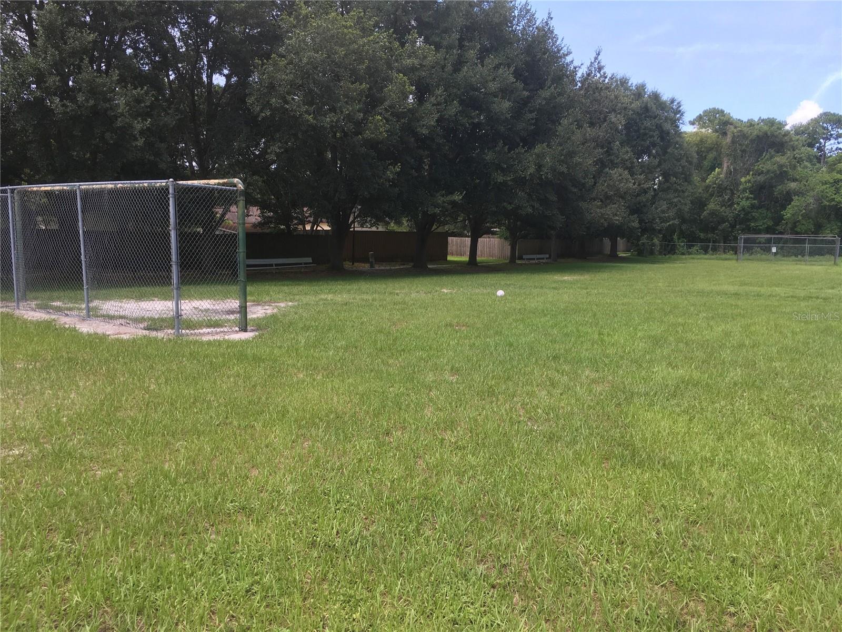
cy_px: 316
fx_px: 705
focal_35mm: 29
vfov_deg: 48.2
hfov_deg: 61.7
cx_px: 421
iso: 25
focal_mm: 4.15
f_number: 2.2
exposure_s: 1/366
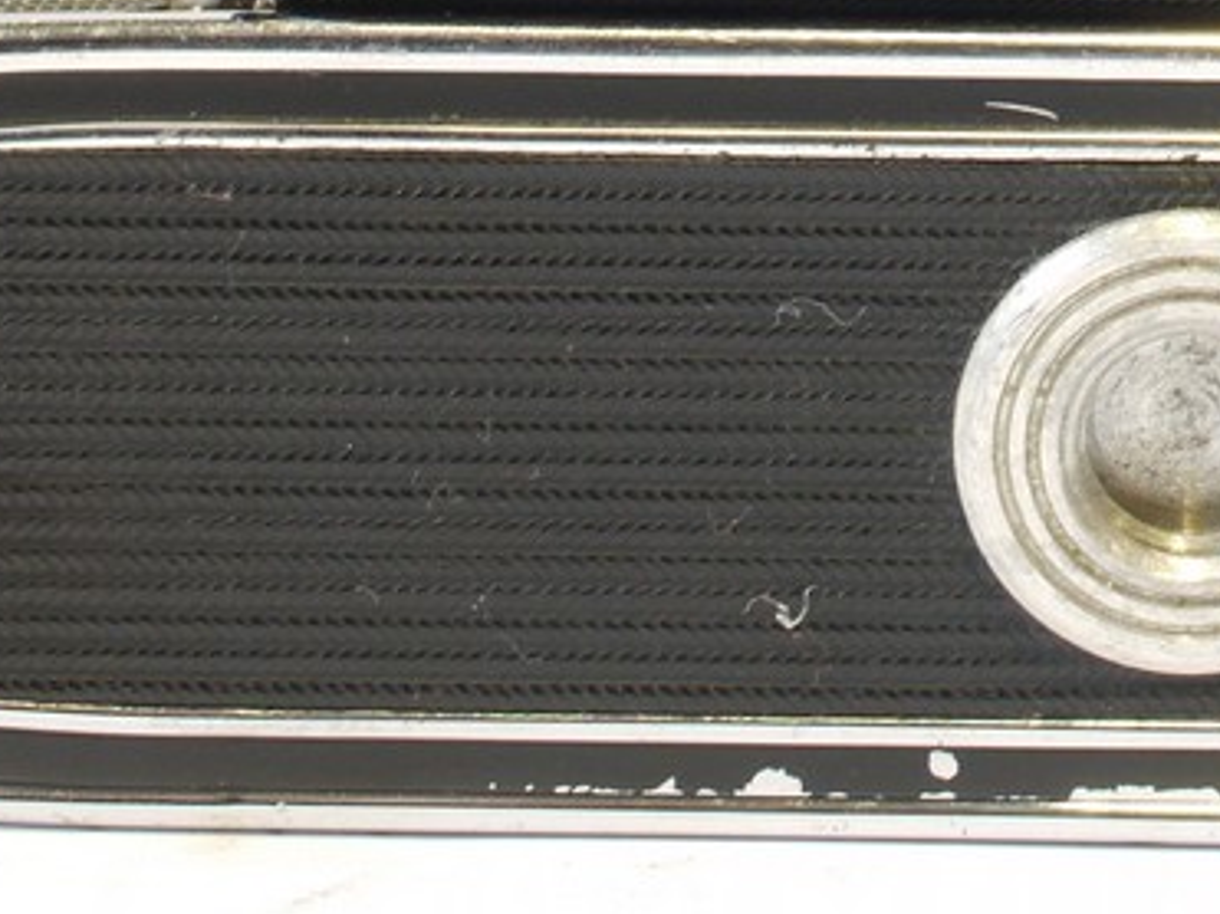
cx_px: 1240
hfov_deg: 10.1
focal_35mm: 194
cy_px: -473
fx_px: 6835
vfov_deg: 7.5
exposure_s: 1/8
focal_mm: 30
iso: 400
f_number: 9
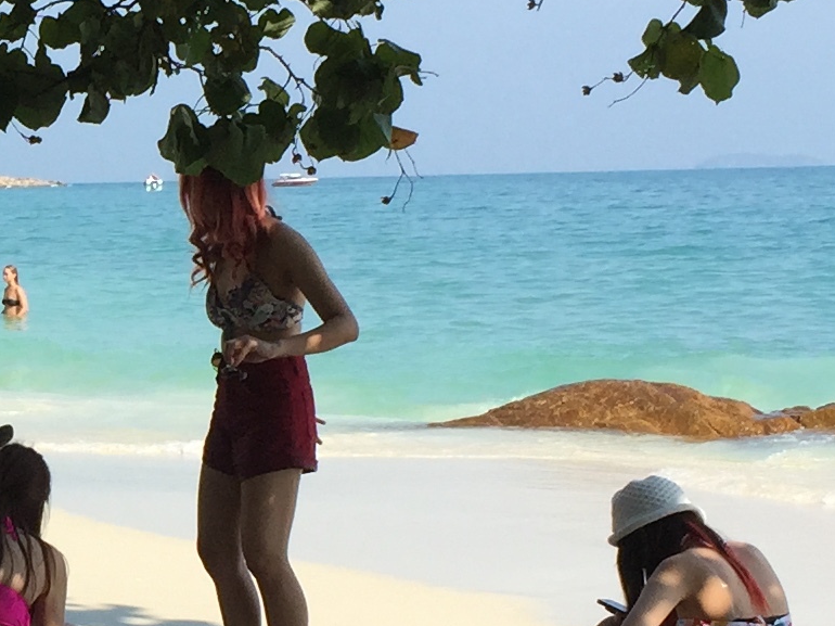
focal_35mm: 123
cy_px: 396
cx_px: -140
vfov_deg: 12.0
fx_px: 2966
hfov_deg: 15.5
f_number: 2.2
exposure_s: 1/1582
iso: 32
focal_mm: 4.15
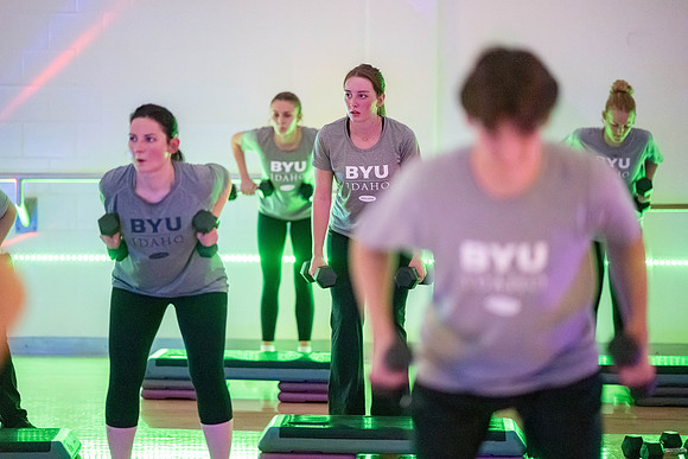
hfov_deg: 19.5
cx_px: 344
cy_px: 230
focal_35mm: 105
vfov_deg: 13.0
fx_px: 2007
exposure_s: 1/125
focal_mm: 105
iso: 12800
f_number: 1.4
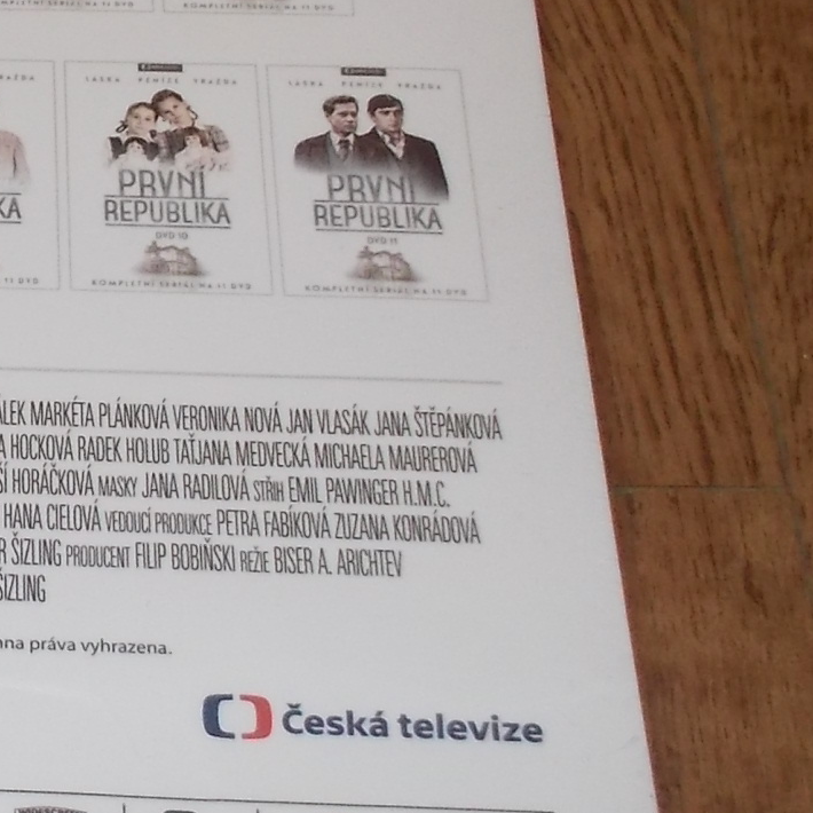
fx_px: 2179
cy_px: 404
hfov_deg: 19.4
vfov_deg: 21.1
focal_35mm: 82
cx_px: -254
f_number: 3.3
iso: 200
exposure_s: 1/30
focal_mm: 4.1
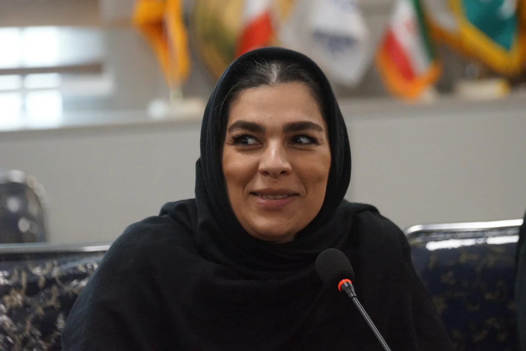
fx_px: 4383
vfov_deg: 4.6
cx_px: 263
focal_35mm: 300
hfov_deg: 6.9
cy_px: 176
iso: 6400
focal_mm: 300
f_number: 5.6
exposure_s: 1/200
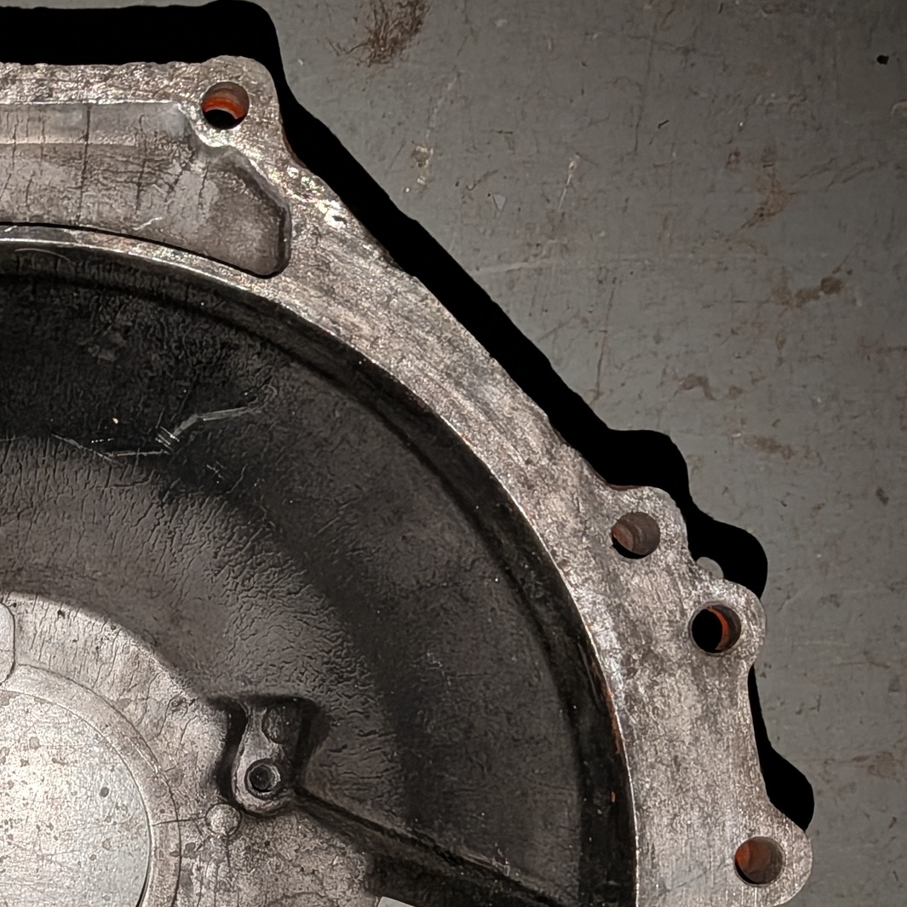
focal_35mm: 51
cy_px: 777
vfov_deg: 32.1
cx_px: -74
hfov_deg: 30.2
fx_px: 1512
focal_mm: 4.53
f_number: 1.7
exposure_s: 1/16.4
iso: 2096
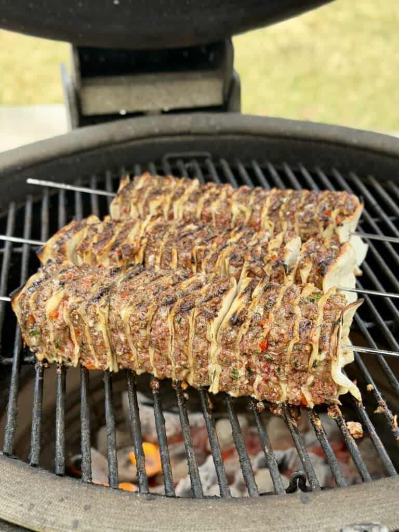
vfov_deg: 39.7
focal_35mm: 48
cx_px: 200
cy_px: 266
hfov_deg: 30.3
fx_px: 738
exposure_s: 1/578
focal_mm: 6.76
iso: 80
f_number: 1.78
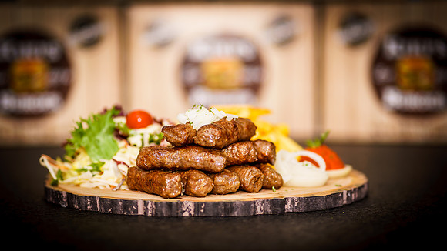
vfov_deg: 11.7
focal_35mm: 103
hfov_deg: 20.7
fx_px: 1226
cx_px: 202
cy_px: 131
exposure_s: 1/125
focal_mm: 85
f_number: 1.8
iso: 100
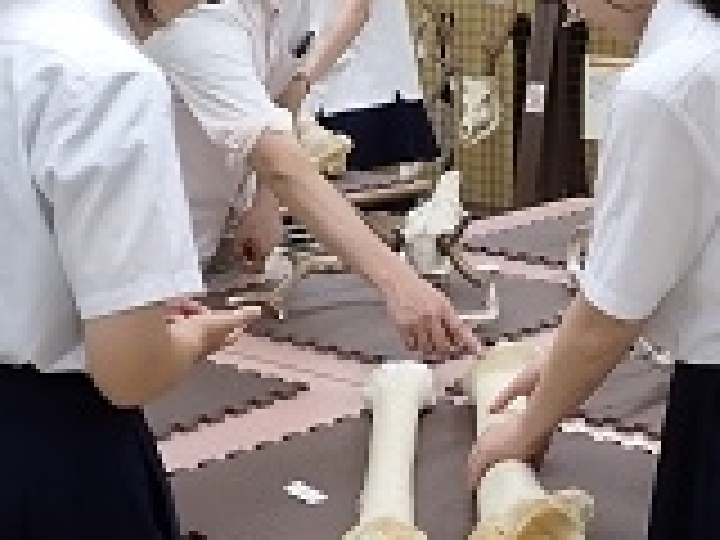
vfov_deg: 17.6
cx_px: 446
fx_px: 1747
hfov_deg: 23.2
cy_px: 223
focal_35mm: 84
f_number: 2.4
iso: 160
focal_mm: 5.79
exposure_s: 1/125
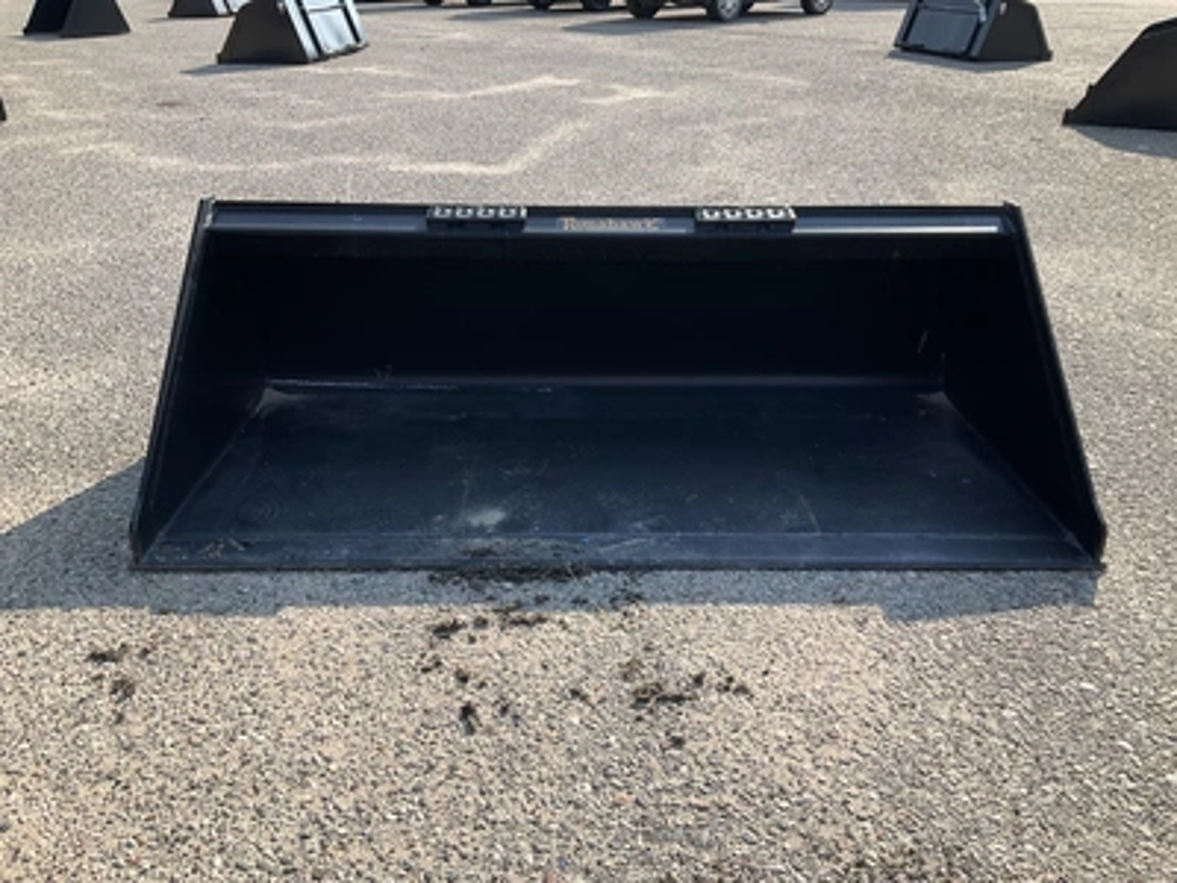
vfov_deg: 48.2
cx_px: 588
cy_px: 442
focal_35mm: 29
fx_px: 986
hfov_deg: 61.7
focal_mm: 3
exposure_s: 1/855
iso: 25
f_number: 1.8
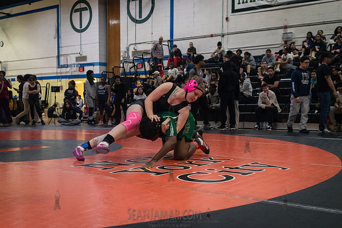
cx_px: 166
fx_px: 420
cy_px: 133
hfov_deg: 44.3
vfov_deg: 30.4
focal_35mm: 44
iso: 5000
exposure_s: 1/500
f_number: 3.2
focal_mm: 35
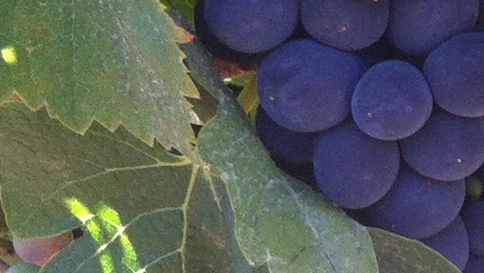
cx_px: 860
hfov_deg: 11.0
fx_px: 2350
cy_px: 126
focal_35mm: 183
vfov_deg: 6.6
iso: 125
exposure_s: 1/120
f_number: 2.8
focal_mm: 3.85
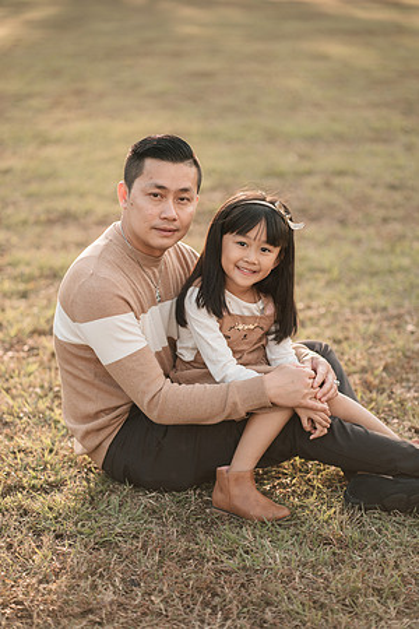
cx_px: 210
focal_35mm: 85
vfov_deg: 23.9
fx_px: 1484
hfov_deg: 16.1
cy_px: 314
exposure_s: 1/640
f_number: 2
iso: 100
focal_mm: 85
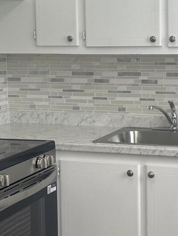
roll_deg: -0.6
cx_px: 122
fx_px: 589
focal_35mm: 86
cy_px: 103
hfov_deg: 17.1
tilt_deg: -7.3
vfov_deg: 22.7
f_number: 1.78
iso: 80
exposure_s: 1/421
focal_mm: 6.86
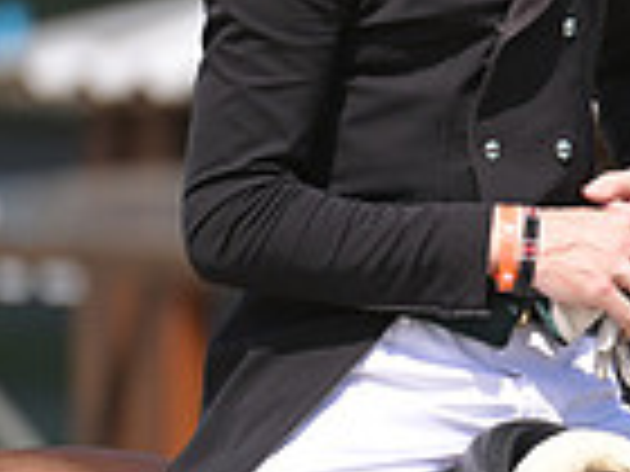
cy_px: 56
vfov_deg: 0.9
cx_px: 1228
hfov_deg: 1.2
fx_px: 28992
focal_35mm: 1593
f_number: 5
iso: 280
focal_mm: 400
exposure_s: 1/1250
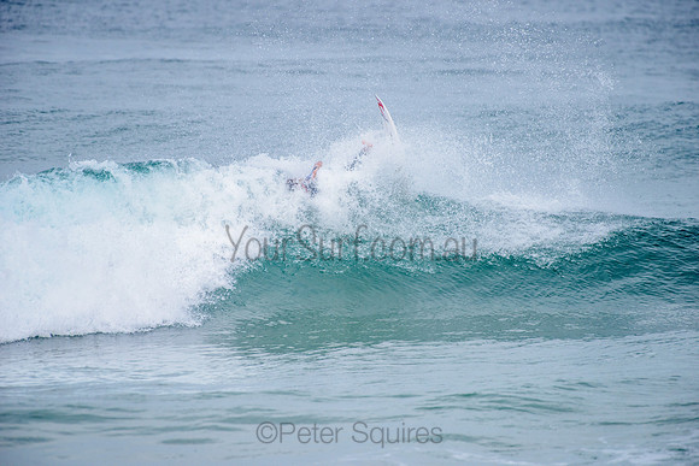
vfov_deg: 2.8
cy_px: 233
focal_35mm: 500
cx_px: 350
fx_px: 9710
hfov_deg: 4.1
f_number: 5.6
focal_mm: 500
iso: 320
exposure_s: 1/2000
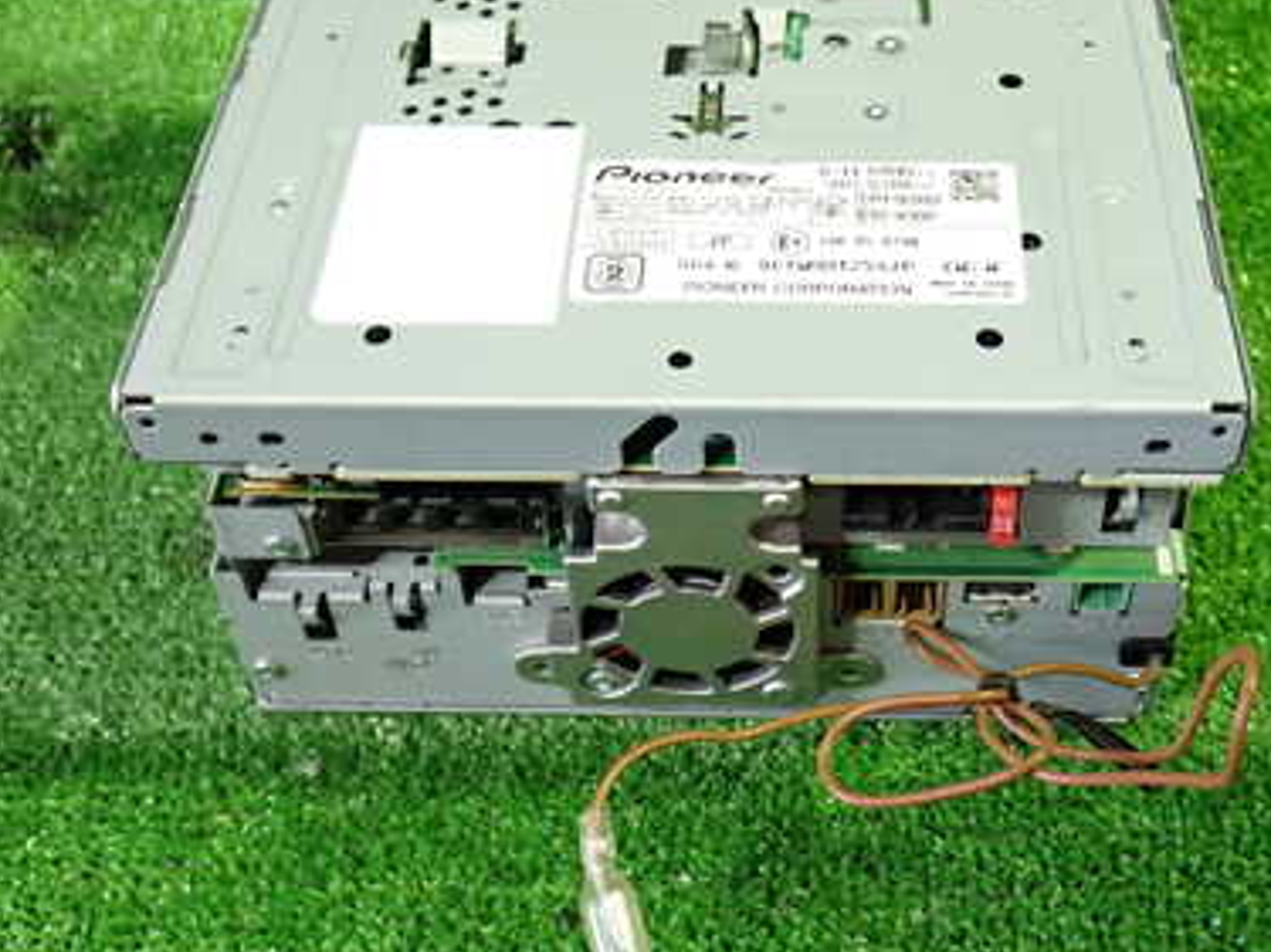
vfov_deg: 30.1
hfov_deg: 39.5
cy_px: 342
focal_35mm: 48
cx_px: 746
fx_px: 1762
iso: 400
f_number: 2.3
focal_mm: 5.4
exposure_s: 1/30
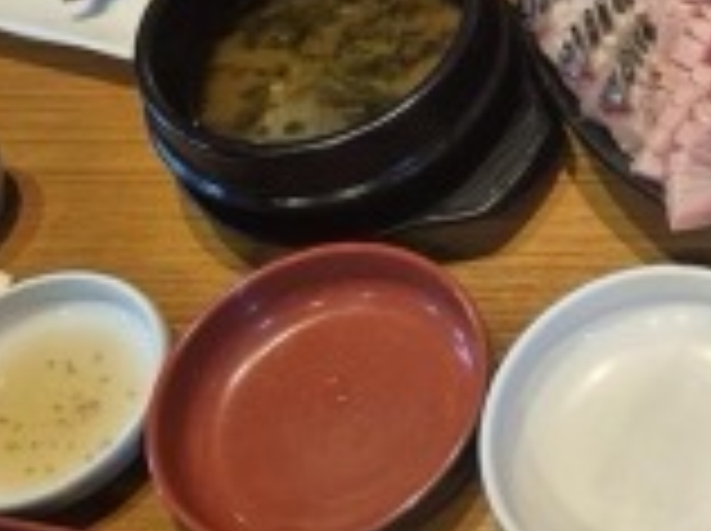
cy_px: 117
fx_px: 1436
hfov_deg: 25.2
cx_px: 837
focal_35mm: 70
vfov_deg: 20.7
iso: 640
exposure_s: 1/120
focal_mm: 5.4
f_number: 1.8
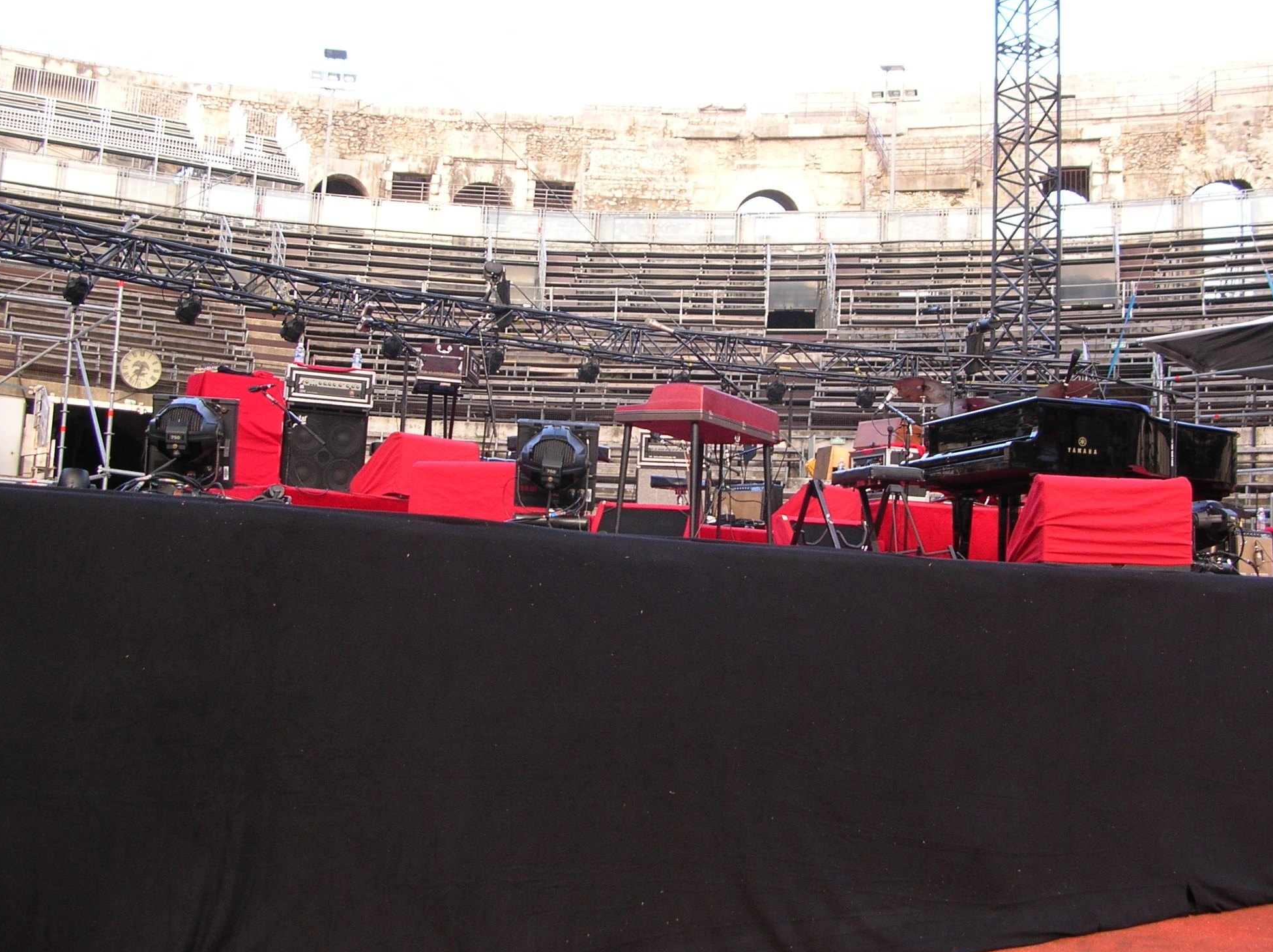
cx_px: 668
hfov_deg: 45.8
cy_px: 399
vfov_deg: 35.0
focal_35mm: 41
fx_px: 1506
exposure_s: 1/60
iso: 50
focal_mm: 5.8
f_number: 2.8
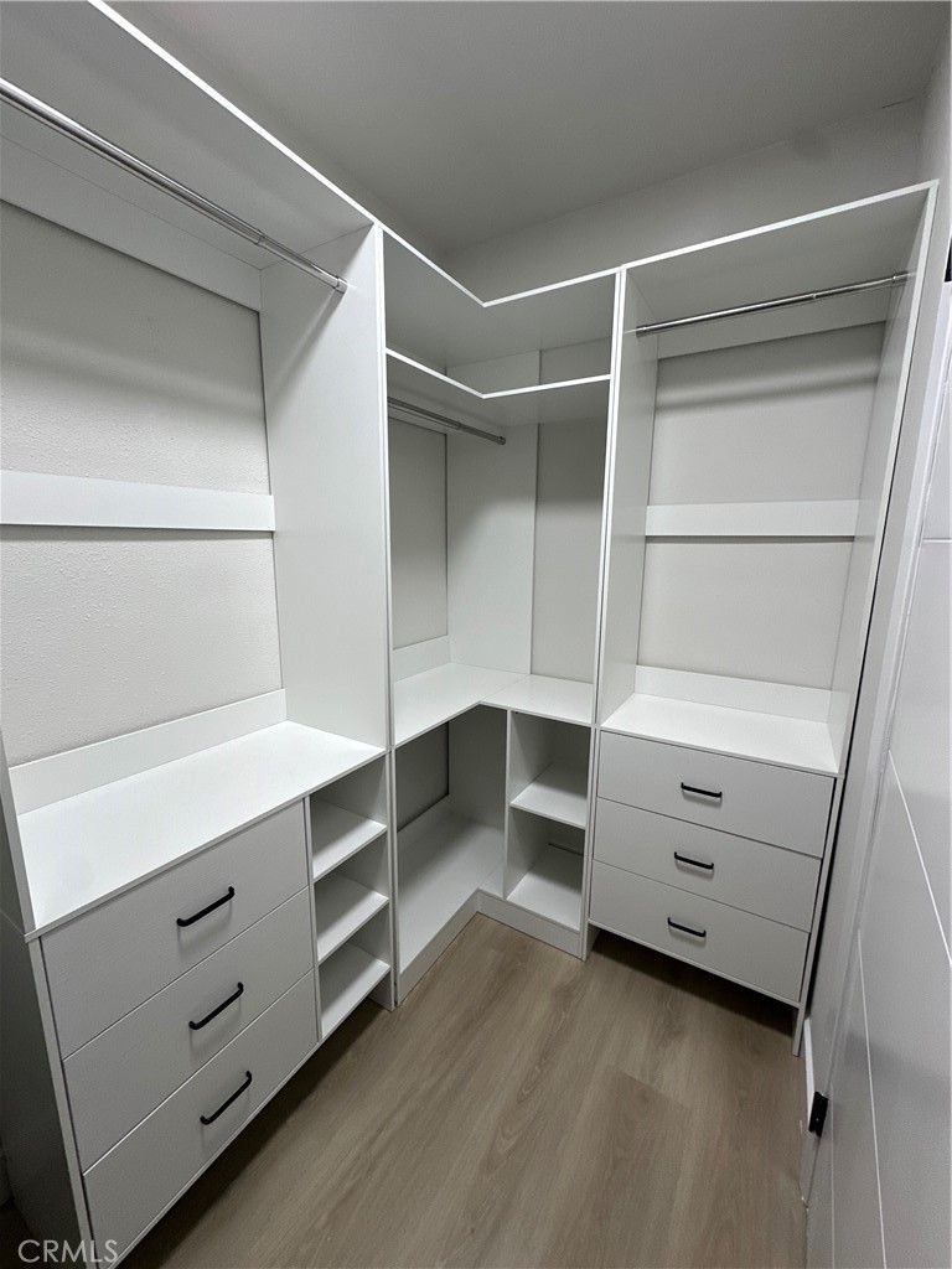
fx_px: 513
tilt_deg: -11.4
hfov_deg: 85.7
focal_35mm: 14
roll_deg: -0.3
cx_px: 476
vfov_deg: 102.1
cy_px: 634
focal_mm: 2.22
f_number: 2.2
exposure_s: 1/120
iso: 200
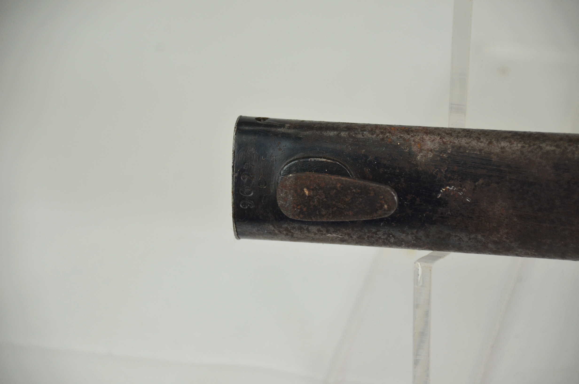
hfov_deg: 10.2
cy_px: 192
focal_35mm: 202
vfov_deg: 6.8
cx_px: 290
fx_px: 3250
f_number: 5.6
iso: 500
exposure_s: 1/250
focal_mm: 135
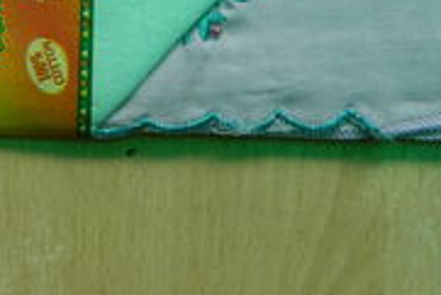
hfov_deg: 22.4
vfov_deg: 14.4
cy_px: -135
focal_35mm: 89
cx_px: 56
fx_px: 1091
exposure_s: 1/50
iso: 80
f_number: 3.2
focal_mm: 5.6
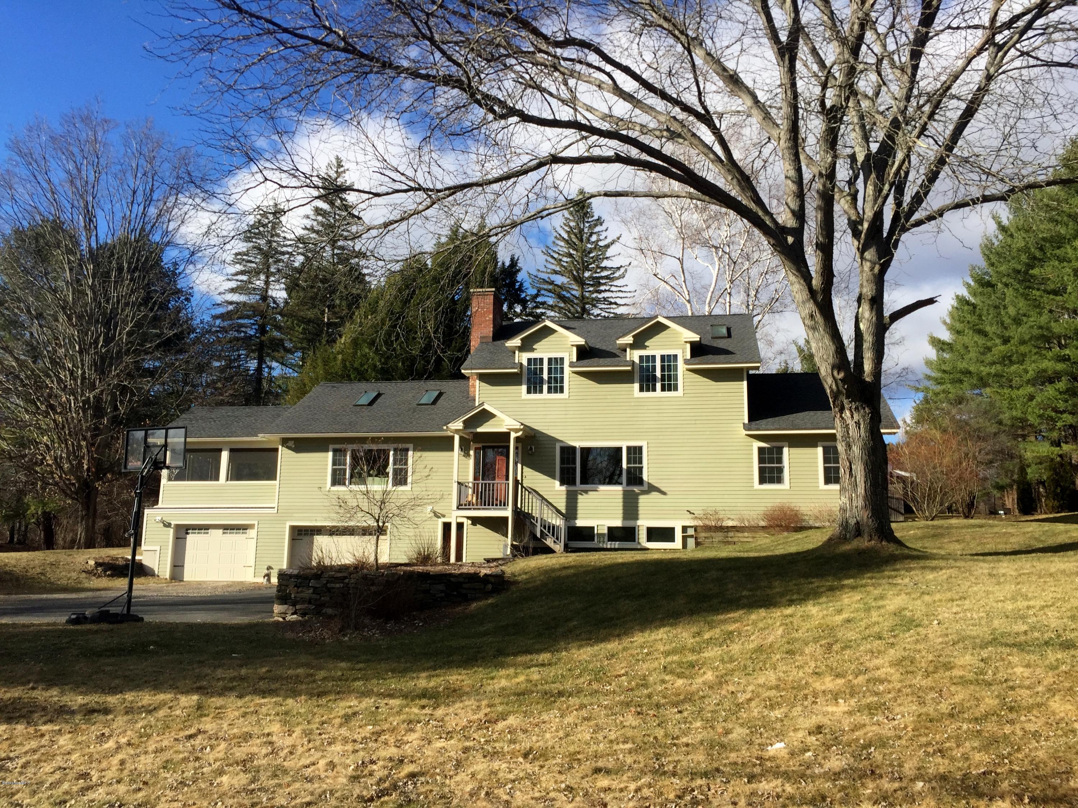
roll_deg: -1.1
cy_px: 404
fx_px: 903
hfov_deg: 61.7
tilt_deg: +9.7
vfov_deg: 48.2
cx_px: 539
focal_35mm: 29
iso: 32
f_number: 2.2
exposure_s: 1/1364
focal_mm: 4.15
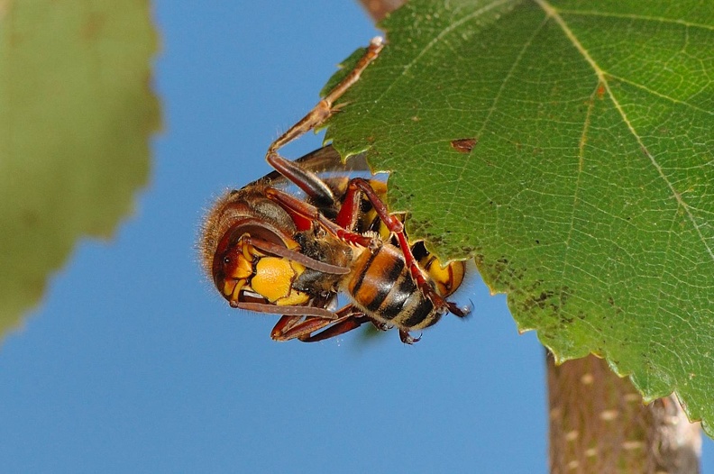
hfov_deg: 13.1
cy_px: 237
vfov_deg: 8.7
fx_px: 3120
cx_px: 357
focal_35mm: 158
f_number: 13
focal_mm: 105
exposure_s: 1/250
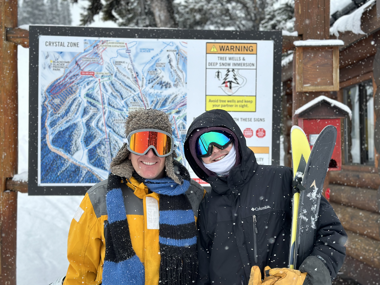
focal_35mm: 48
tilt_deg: +0.8
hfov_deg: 39.7
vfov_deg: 30.3
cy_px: 142
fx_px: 527
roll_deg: +1.5
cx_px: 190
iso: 100
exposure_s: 1/2304
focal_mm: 6.86
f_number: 1.78
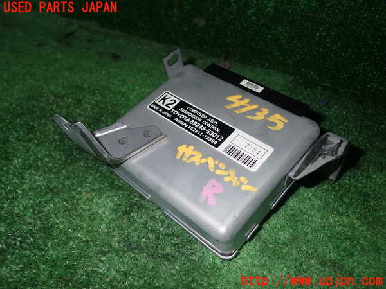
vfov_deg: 46.8
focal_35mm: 30
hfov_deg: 60.0
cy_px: 144
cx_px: 193
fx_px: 335
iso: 200
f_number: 6.3
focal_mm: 5.4
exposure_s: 1/30
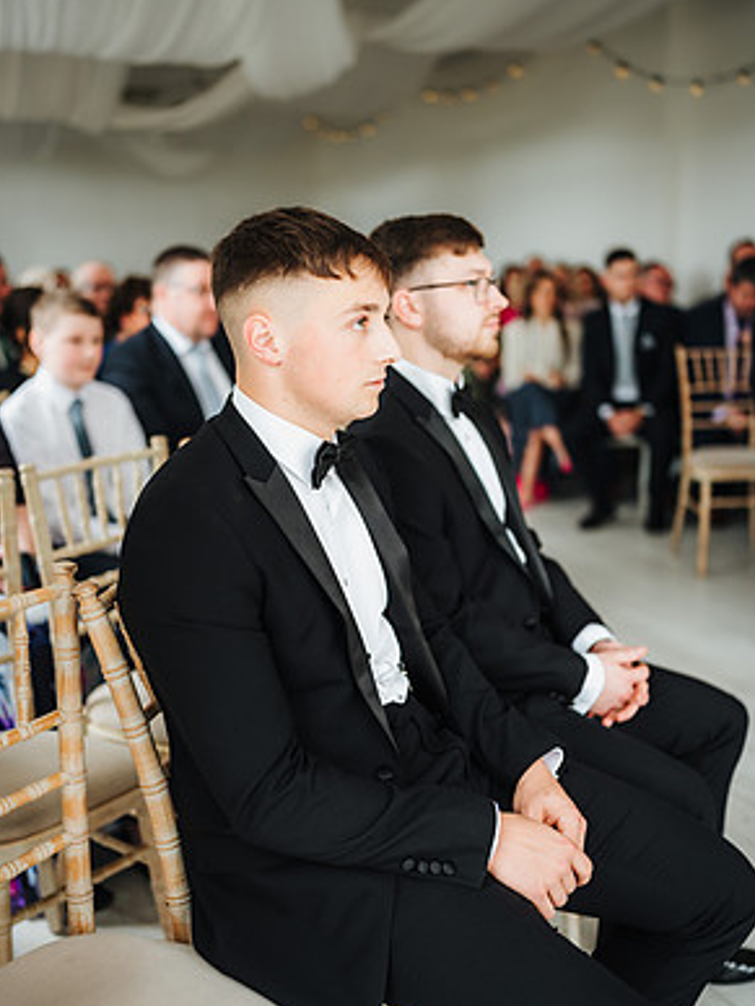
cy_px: 526
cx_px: 374
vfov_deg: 47.8
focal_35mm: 39
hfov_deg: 36.8
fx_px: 1134
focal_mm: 35
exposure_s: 1/320
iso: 200
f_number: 1.4
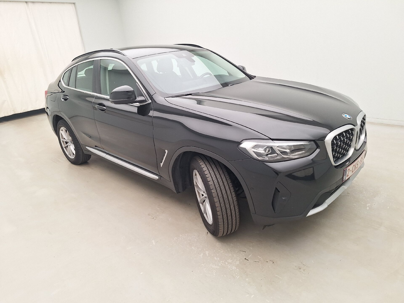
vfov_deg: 58.9
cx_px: 202
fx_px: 268
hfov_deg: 73.9
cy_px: 152
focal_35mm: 23
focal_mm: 5.54
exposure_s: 1/100
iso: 64
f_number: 1.8
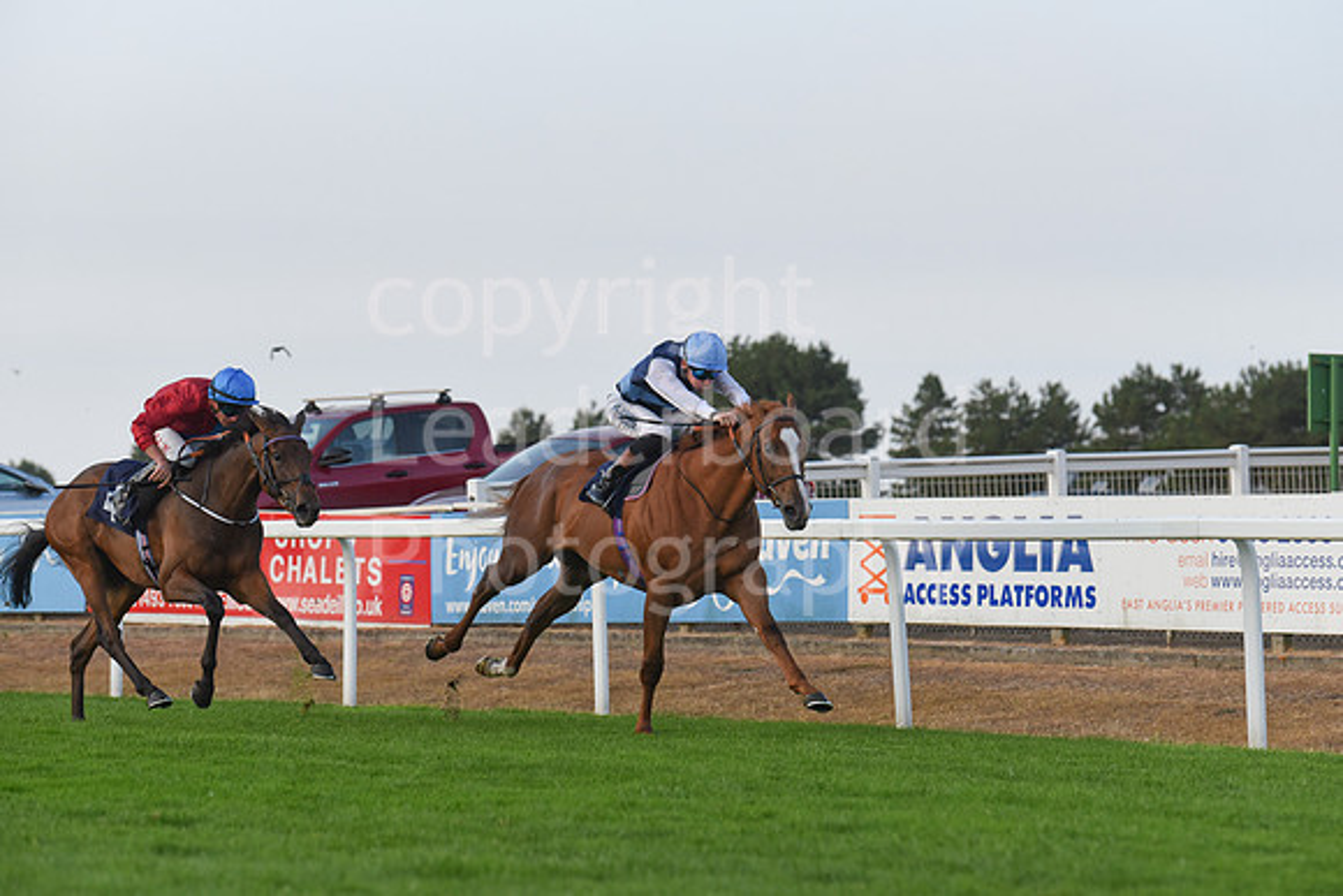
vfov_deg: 8.6
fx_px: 5970
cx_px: 672
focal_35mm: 160
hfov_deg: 12.8
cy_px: 448
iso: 1250
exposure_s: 1/3200
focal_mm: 160
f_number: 5
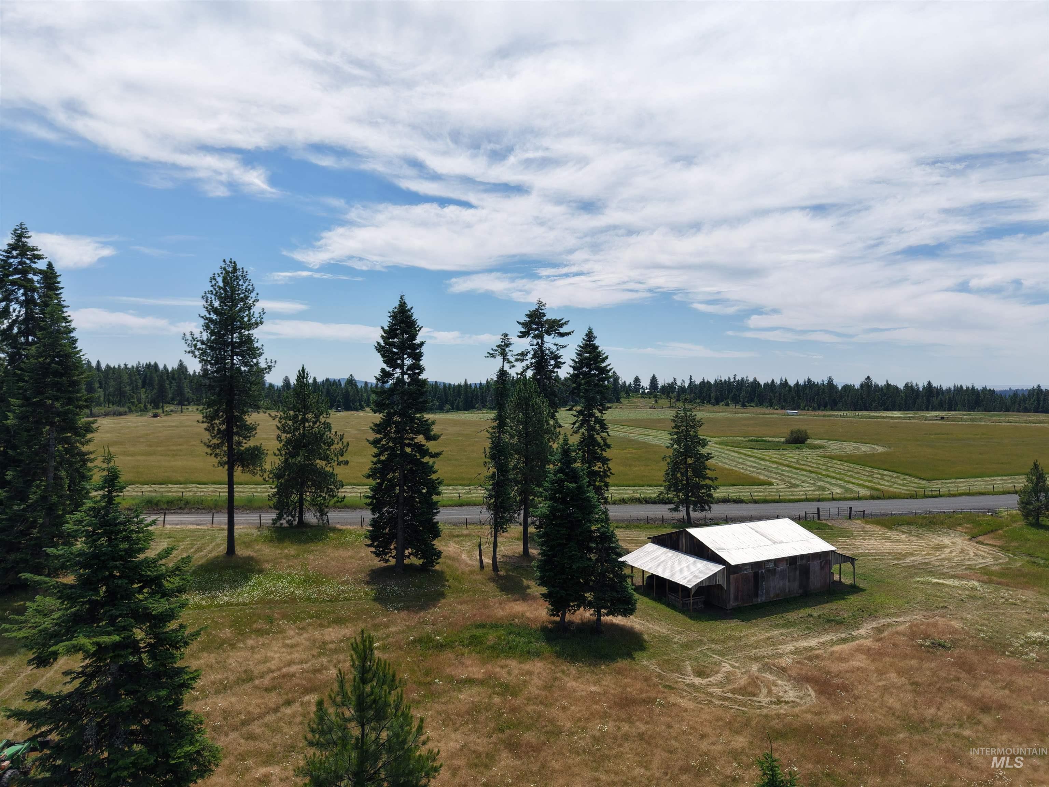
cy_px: 394
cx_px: 524
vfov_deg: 56.8
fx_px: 727
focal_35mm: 24
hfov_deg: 71.6
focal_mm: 8.67
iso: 180
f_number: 1.8
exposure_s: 1/6000
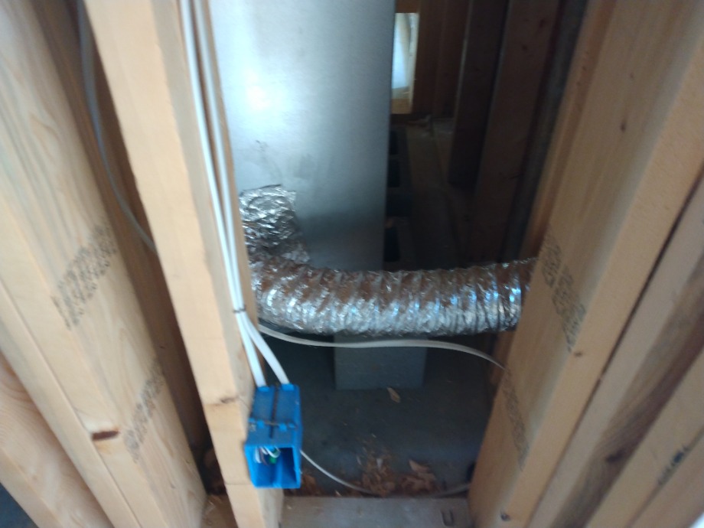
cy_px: 264
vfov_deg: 66.0
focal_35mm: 20
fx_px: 407
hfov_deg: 81.7
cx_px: 352
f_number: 2
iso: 322
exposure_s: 1/30
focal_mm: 3.54
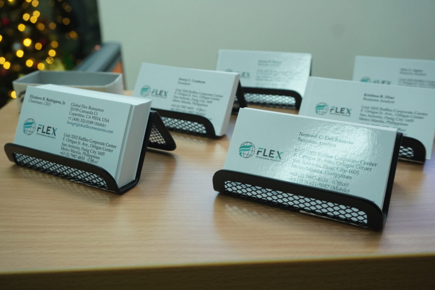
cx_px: 218
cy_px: 145
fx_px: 417
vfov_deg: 38.4
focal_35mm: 34
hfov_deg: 55.1
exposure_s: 1/60
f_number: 5.6
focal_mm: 23
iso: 1600
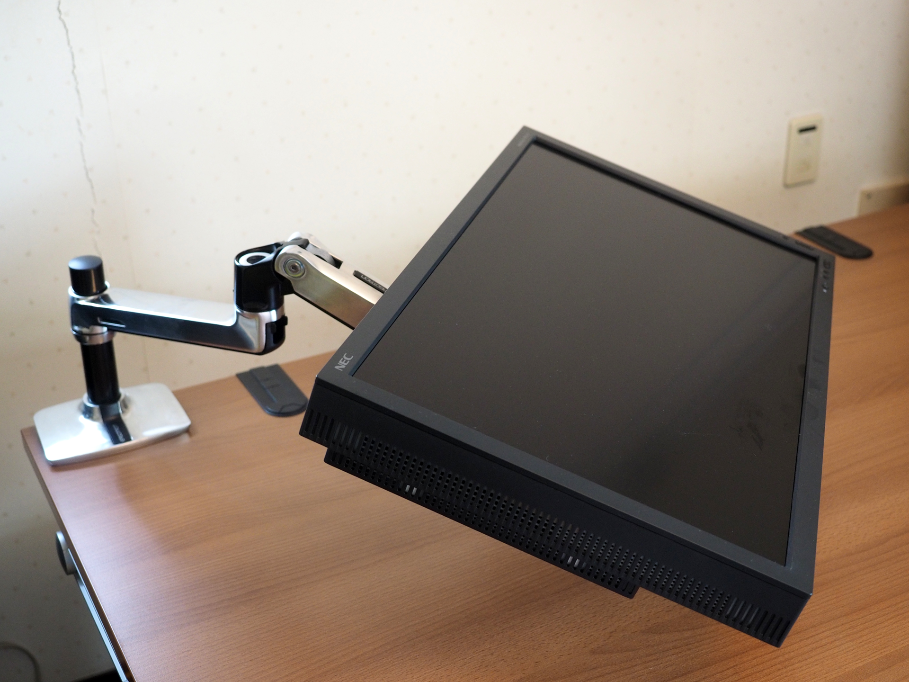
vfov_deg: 29.1
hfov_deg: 38.2
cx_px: 454
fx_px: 1313
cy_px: 341
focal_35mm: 50
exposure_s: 1/60
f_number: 2.8
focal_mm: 25
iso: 800
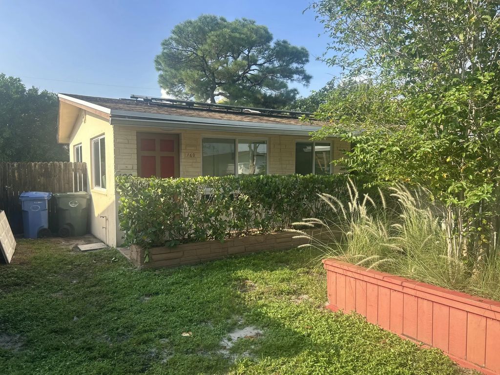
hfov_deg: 67.3
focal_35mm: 26
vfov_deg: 53.1
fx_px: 376
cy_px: 188
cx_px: 250
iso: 50
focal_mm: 5.7
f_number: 1.5
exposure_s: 1/1575
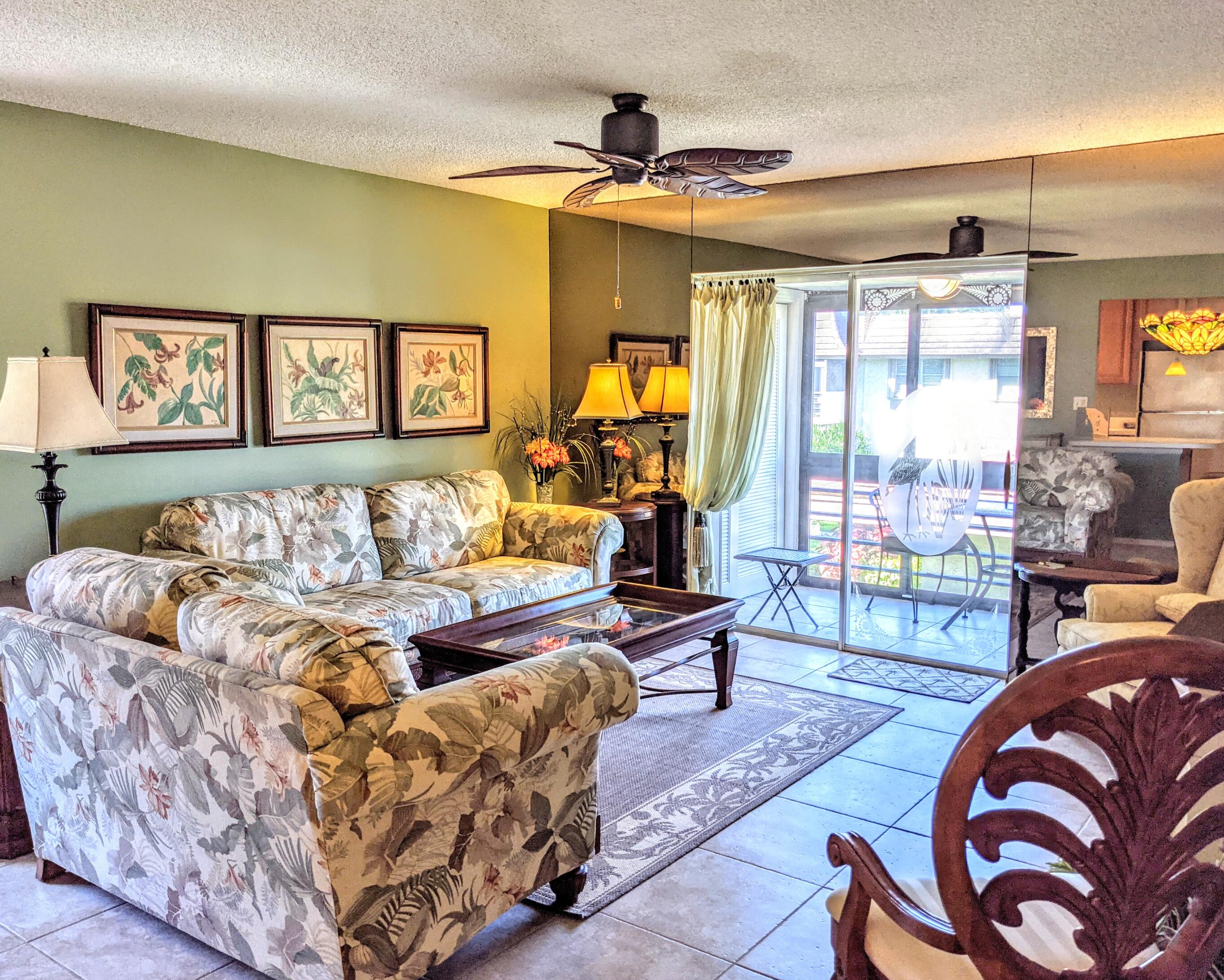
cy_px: 488
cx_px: 623
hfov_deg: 60.4
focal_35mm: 29
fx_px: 1051
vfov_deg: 50.0
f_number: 1.73
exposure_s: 1/120
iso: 50
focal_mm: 4.38
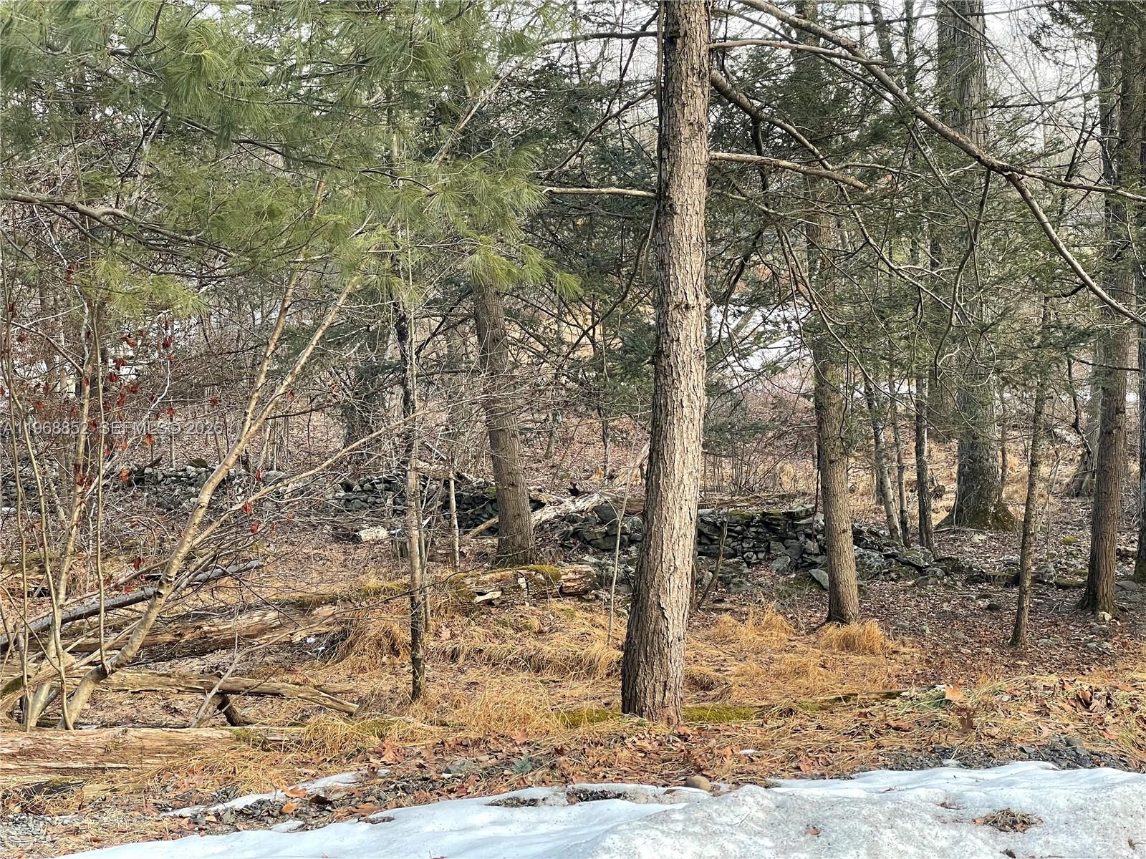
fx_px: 1722
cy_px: 430
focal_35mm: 52
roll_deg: +2.9
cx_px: 573
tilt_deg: -7.0
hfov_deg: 36.8
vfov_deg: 28.0
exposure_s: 1/99
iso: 64
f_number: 2
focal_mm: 6
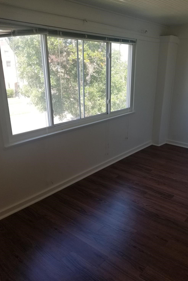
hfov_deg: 46.4
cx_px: 98
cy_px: 144
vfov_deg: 65.5
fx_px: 219
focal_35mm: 28
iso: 50
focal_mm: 4.3
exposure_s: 1/189
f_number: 1.7
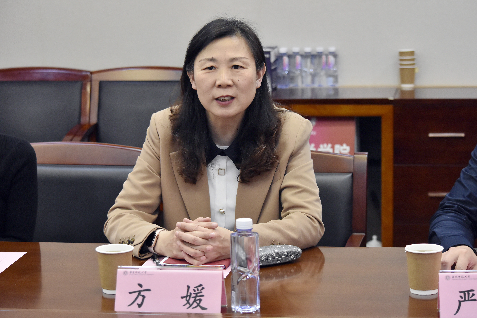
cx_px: 238
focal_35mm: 93
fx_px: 1232
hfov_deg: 21.9
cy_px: 159
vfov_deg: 14.7
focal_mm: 62
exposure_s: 1/250
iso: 2500
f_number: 5.6
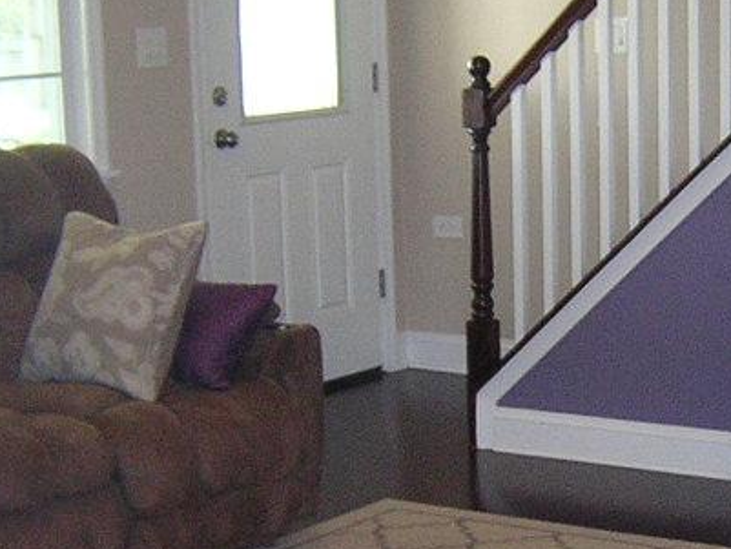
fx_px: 1943
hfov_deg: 21.1
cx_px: 549
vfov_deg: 16.0
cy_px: 368
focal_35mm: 92
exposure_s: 1/60.1
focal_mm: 4.7
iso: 397
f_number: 2.6
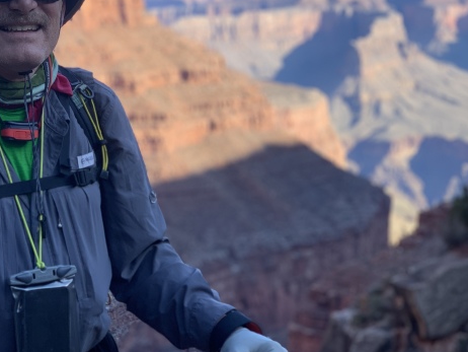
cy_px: 61
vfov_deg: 16.3
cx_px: 89
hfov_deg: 21.5
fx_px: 1217
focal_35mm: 90
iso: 16
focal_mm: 6
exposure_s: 1/203
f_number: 2.4
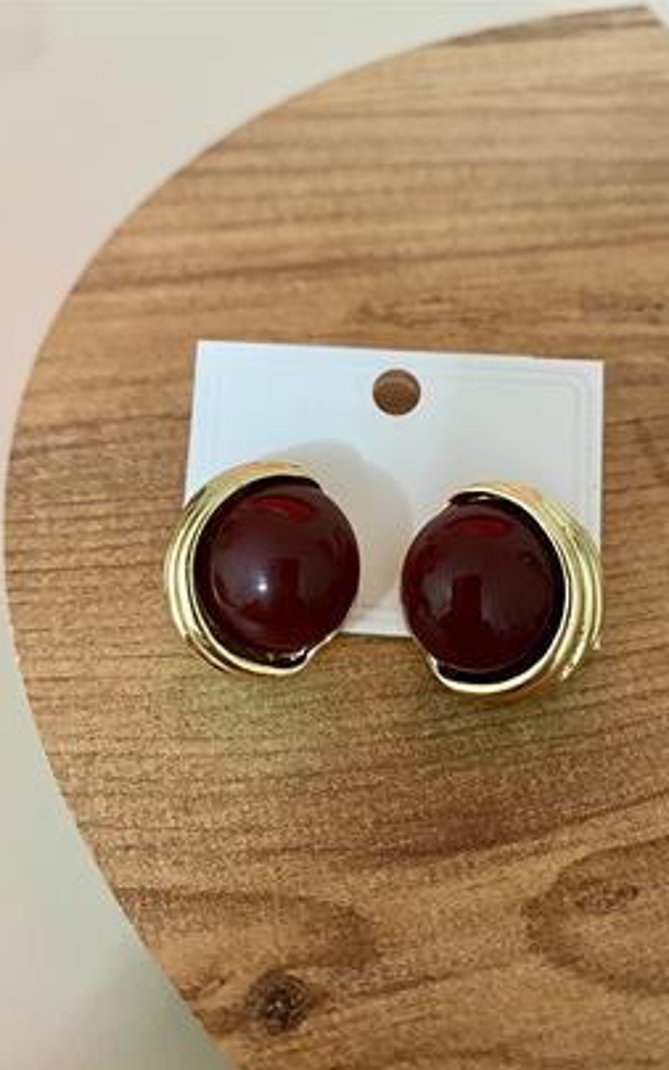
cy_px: 540
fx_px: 788
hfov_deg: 46.0
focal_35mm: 27
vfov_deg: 68.4
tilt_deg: -51.9
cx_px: 360
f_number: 1.8
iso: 500
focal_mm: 4.25
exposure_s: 1/25
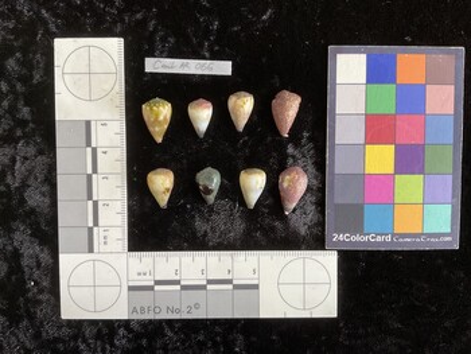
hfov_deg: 61.6
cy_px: 177
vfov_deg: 48.3
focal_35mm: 29
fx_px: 395
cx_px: 236
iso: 100
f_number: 1.8
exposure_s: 1/60
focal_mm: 3
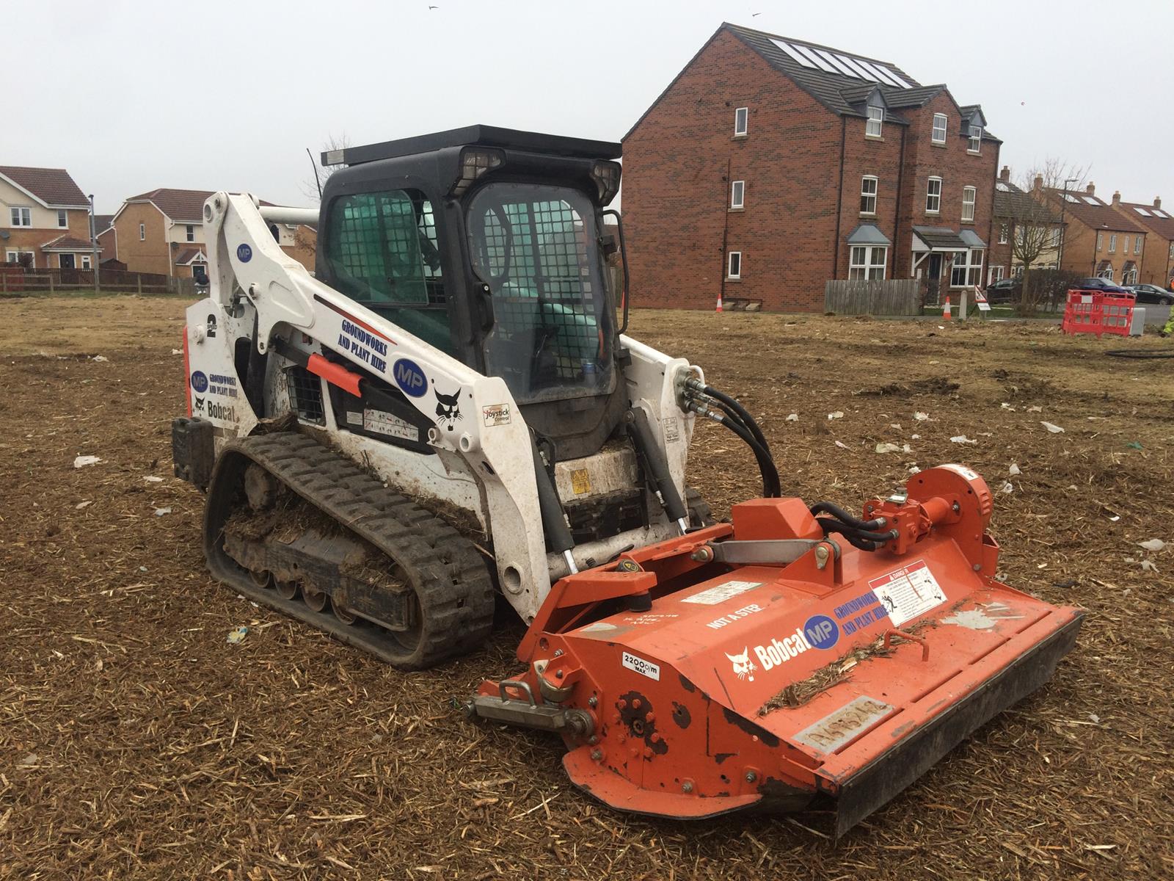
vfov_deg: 48.2
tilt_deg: -12.0
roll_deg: -1.1
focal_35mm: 29
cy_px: 440
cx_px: 587
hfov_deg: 61.7
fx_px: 984
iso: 32
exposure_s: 1/348
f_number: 2.2
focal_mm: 4.15
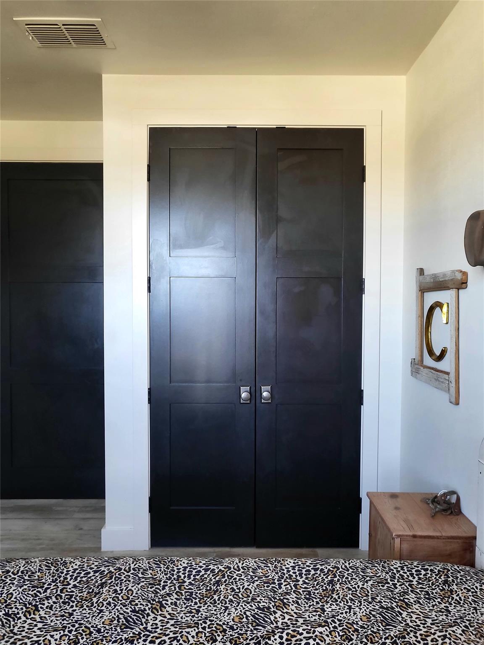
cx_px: 242
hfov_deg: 53.1
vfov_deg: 67.3
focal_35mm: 26
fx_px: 485
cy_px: 322
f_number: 1.8
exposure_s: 1/60.2
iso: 200
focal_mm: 4.25
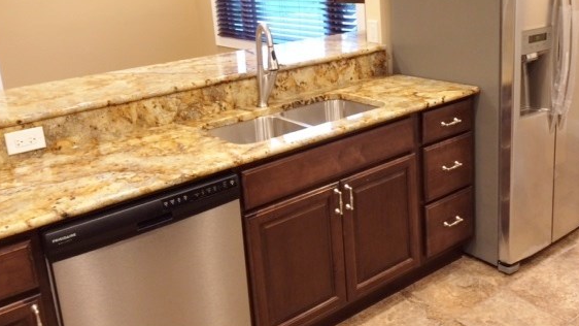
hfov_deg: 55.2
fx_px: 553
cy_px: 103
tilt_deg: -14.2
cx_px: 320
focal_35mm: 36
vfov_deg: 32.5
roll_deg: +2.8
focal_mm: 4.15
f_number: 2.2
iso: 125
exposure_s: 1/30
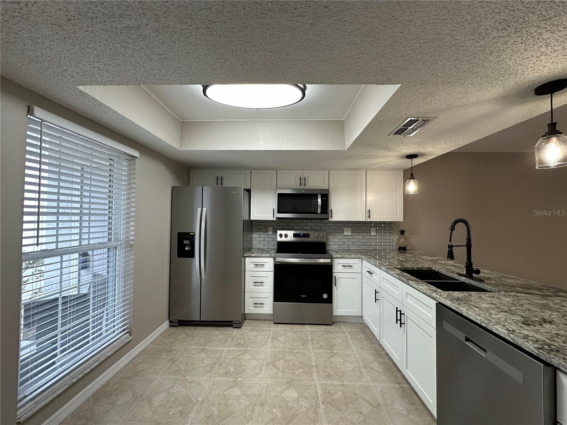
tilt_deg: +1.6
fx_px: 229
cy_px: 212
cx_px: 284
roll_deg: -0.5
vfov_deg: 85.7
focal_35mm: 14
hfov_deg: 102.1
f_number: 2.2
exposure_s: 1/120
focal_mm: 2.22
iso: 200
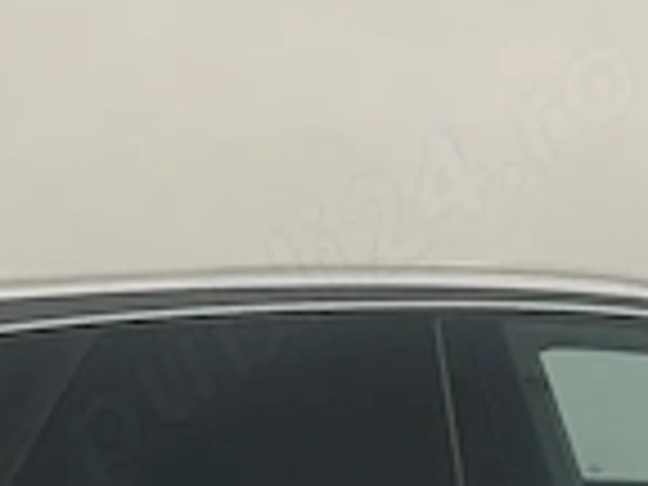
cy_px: 306
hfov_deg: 9.1
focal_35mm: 216
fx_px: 4043
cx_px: 662
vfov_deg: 6.9
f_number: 2
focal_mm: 6
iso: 25
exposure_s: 1/122
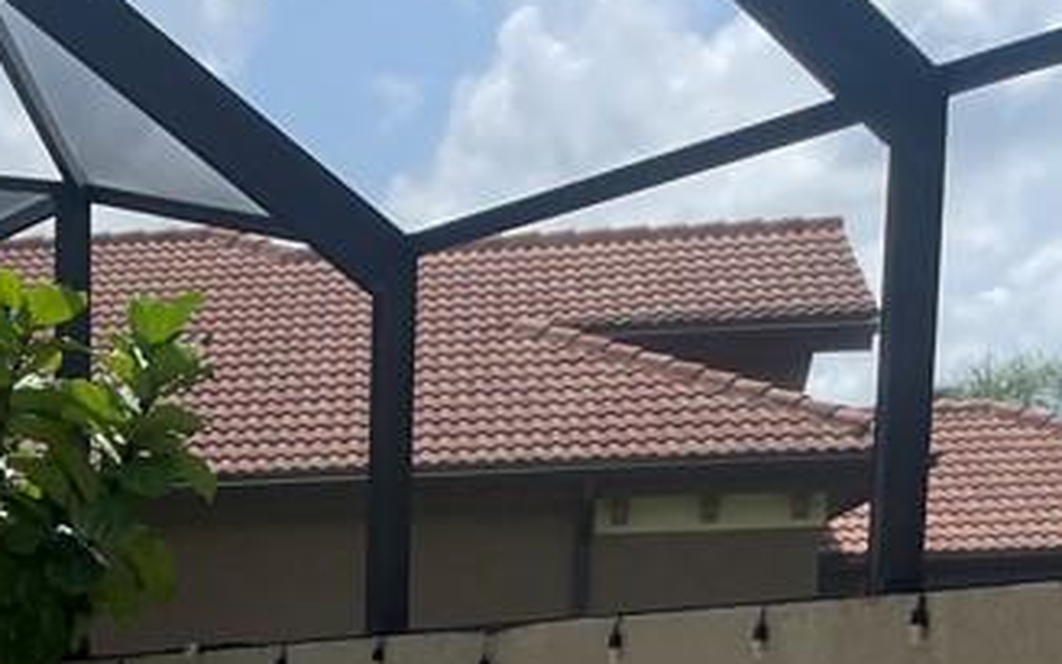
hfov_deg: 22.5
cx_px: -146
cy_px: 1121
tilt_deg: -8.6
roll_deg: +1.6
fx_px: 2489
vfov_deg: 13.8
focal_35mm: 86
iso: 32
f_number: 1.6
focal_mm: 4.2
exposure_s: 1/1984
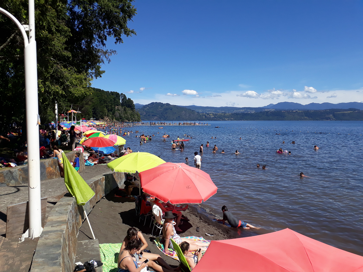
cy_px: 136
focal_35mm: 27
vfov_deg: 51.4
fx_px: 283
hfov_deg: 65.3
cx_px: 182
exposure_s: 1/1761
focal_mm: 3.6
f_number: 1.9
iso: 40
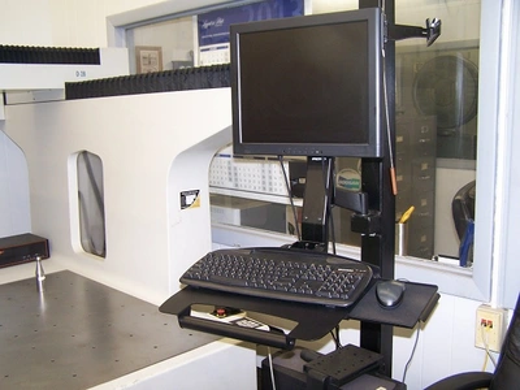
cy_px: 195
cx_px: 260
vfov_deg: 37.7
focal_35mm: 38
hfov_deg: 49.0
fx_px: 571
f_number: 2.8
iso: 140
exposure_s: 1/60
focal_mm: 6.3
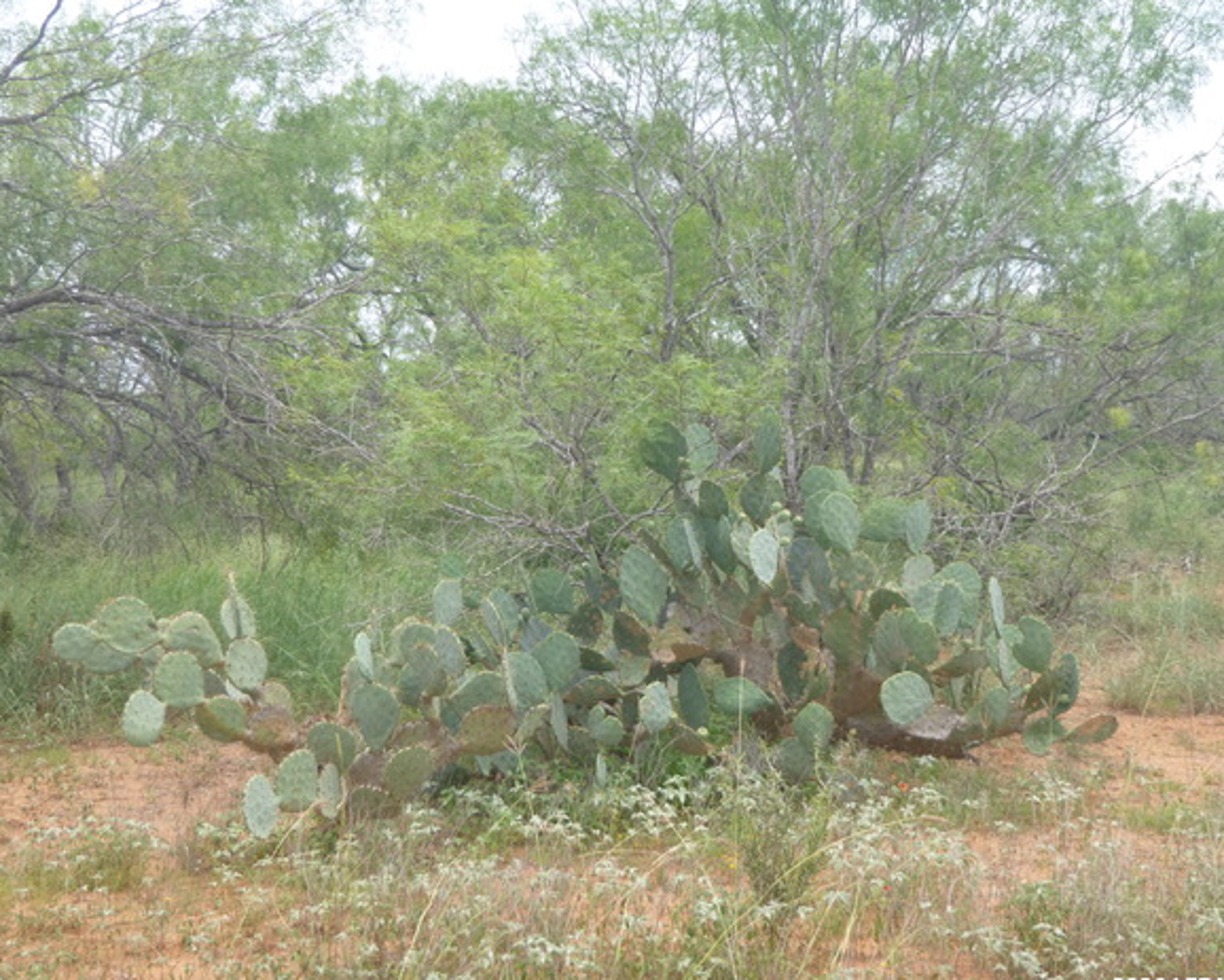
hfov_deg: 34.7
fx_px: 1957
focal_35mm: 54
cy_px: 489
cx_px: 604
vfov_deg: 28.1
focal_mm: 9
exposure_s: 1/160
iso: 100
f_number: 4.9
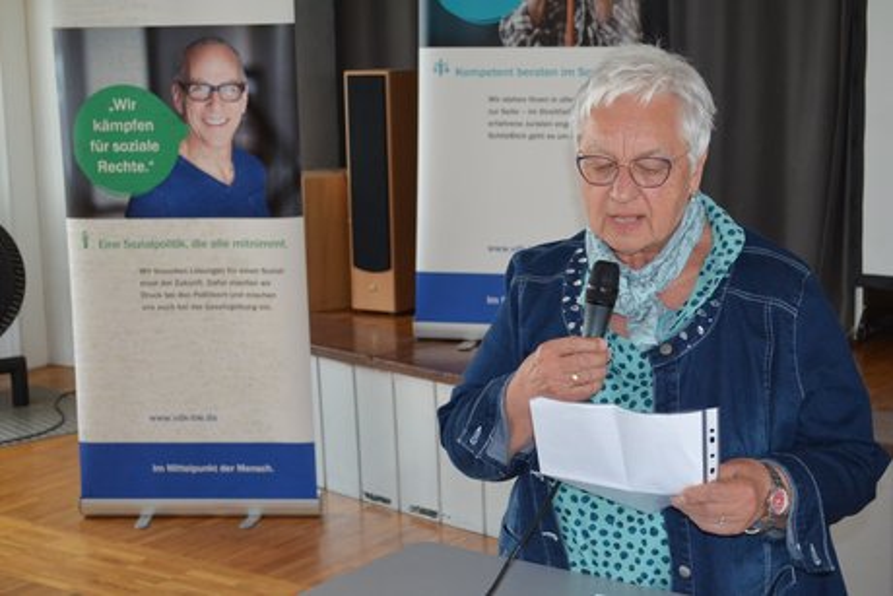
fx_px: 1489
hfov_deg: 33.4
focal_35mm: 60
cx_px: 446
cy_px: 298
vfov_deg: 22.6
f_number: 5.3
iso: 1400
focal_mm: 40
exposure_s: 1/60
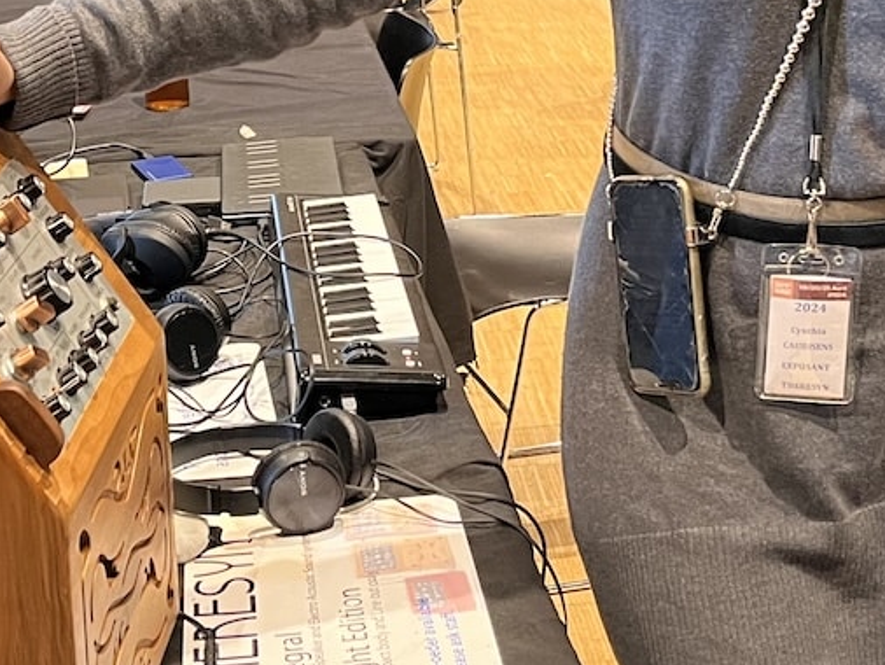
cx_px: 360
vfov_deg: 18.9
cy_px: 111
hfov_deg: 25.3
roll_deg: +1.8
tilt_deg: -14.6
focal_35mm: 77
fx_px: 1970
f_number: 1.6
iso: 250
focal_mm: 5.1
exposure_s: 1/50
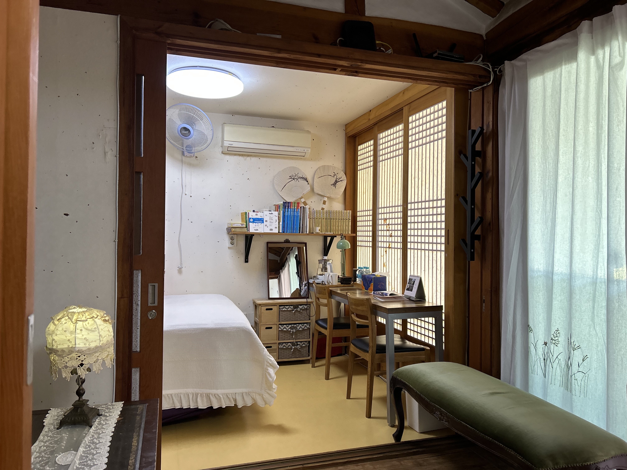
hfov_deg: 67.3
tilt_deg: +1.3
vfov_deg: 53.1
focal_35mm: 26
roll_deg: -1.8
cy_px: 235
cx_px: 314
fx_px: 471
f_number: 1.5
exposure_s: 1/120
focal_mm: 5.7
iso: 100
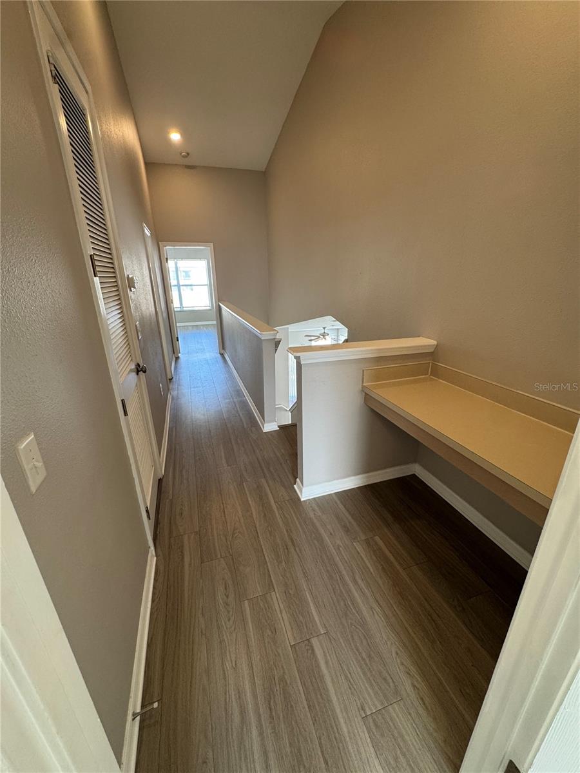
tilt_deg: -20.1
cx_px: 290
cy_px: 386
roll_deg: +1.5
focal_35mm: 14
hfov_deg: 85.7
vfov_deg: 102.1
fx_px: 313
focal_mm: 2.22
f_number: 2.2
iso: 200
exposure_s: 1/120
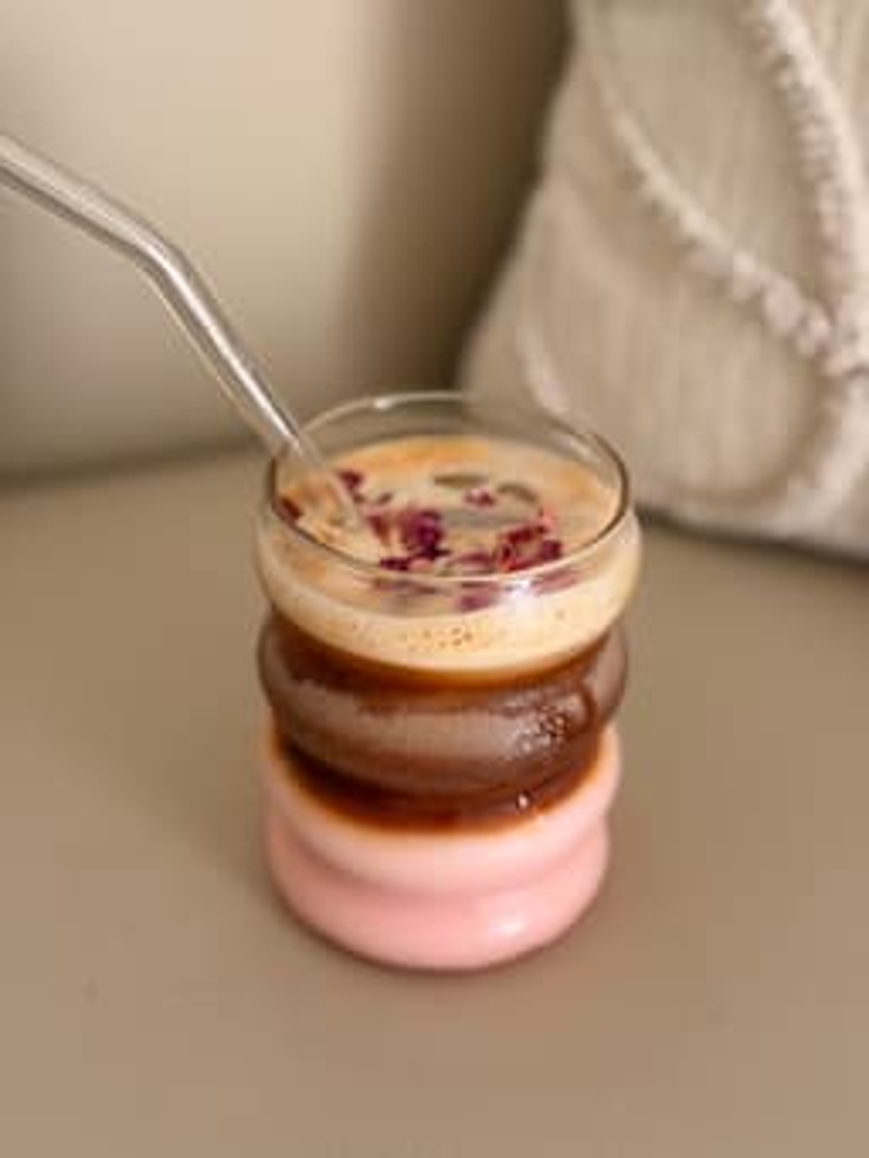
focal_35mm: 48
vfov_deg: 39.6
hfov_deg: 30.3
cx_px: 434
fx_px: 1606
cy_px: 579
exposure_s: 1/121
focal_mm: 6.76
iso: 64
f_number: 1.78
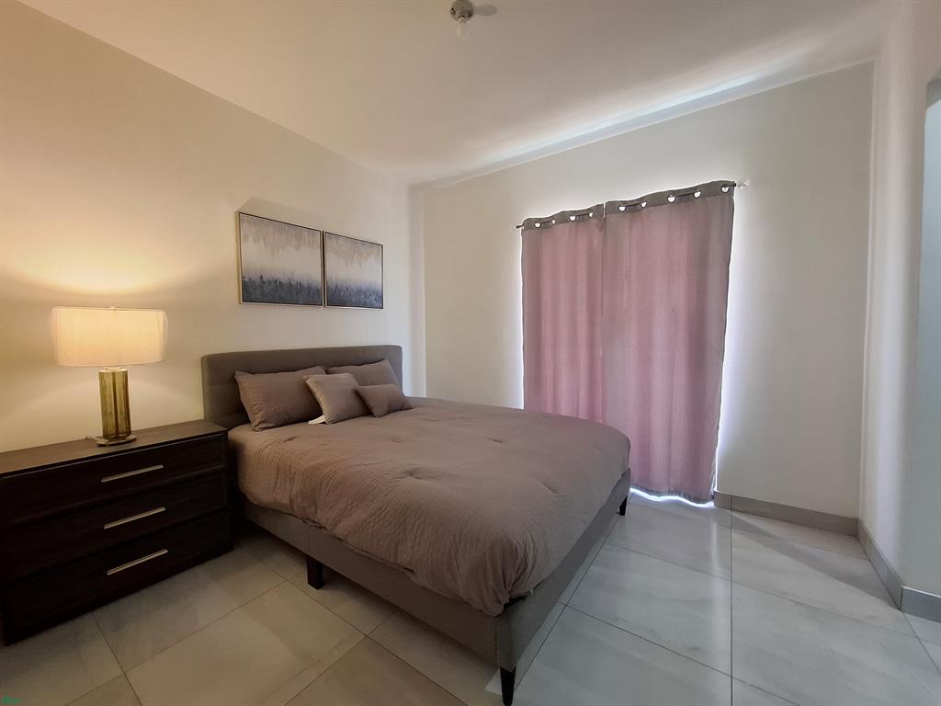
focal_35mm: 13
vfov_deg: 89.9
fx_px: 353
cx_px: 470
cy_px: 353
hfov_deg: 106.2
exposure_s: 1/24
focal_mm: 1.74
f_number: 2.2
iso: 160
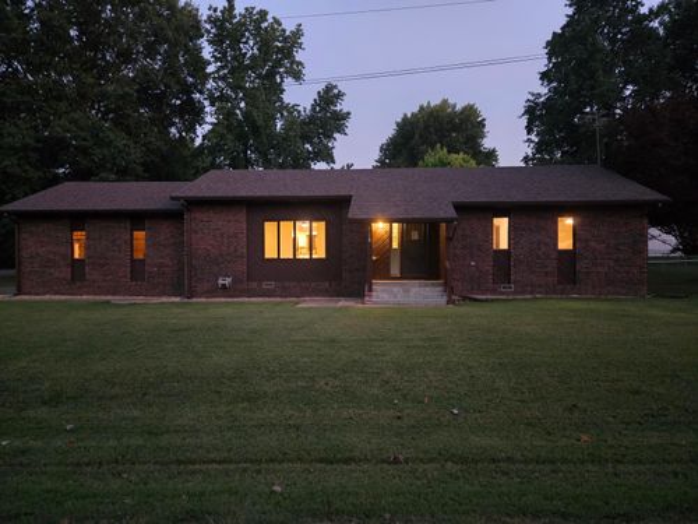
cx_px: 349
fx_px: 464
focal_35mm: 23
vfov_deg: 58.9
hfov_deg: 73.9
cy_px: 262
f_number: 1.8
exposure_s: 1/30
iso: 1600
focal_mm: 5.4
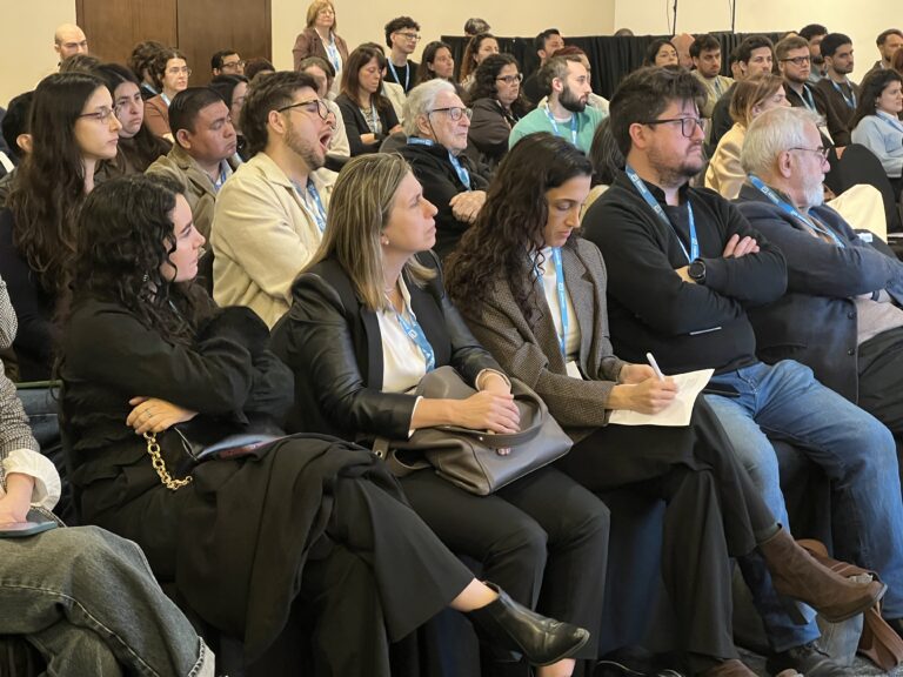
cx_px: 452
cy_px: 338
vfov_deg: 19.1
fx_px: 2009
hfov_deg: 25.3
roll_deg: -0.5
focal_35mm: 77
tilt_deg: -9.4
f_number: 2.8
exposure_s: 1/34
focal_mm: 9
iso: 800
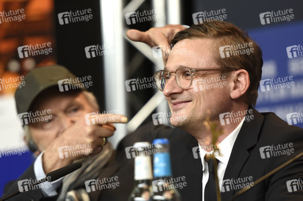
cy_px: 100
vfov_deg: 5.2
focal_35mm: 262
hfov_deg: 7.9
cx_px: 152
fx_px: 2208
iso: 640
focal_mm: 175
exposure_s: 1/320
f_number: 3.2
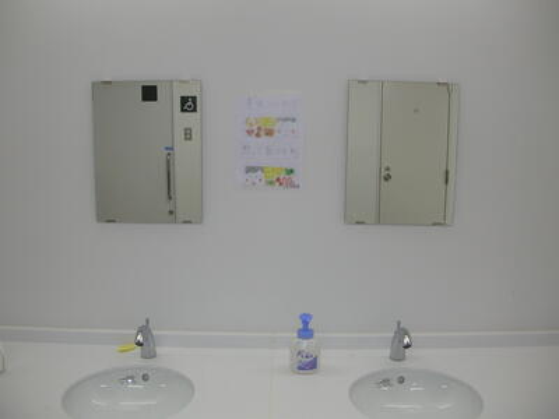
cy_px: 210
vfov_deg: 40.7
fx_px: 565
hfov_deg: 52.6
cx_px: 280
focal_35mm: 35
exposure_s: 1/30
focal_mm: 5.8
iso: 50
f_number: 2.8
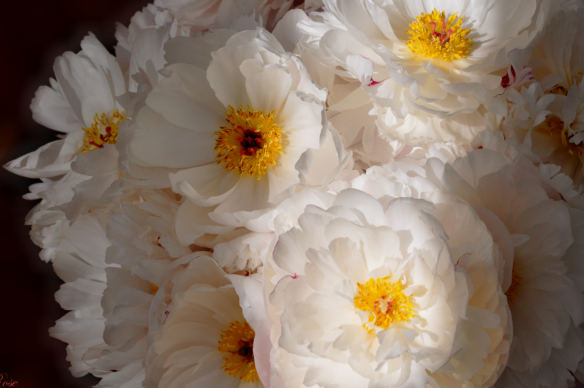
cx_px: 263
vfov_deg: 13.5
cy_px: 180
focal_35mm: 101
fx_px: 1636
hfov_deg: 20.2
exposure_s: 1/1600
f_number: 10
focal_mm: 60
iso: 640
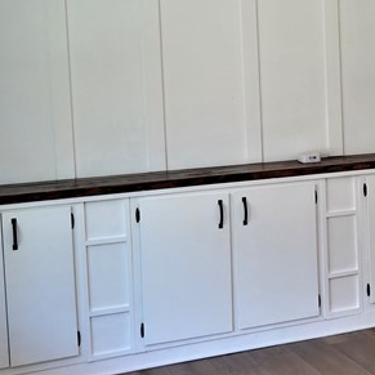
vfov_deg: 22.6
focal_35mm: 76
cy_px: 108
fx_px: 931
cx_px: 529
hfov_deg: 20.2
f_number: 4
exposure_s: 1/160
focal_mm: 24
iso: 800
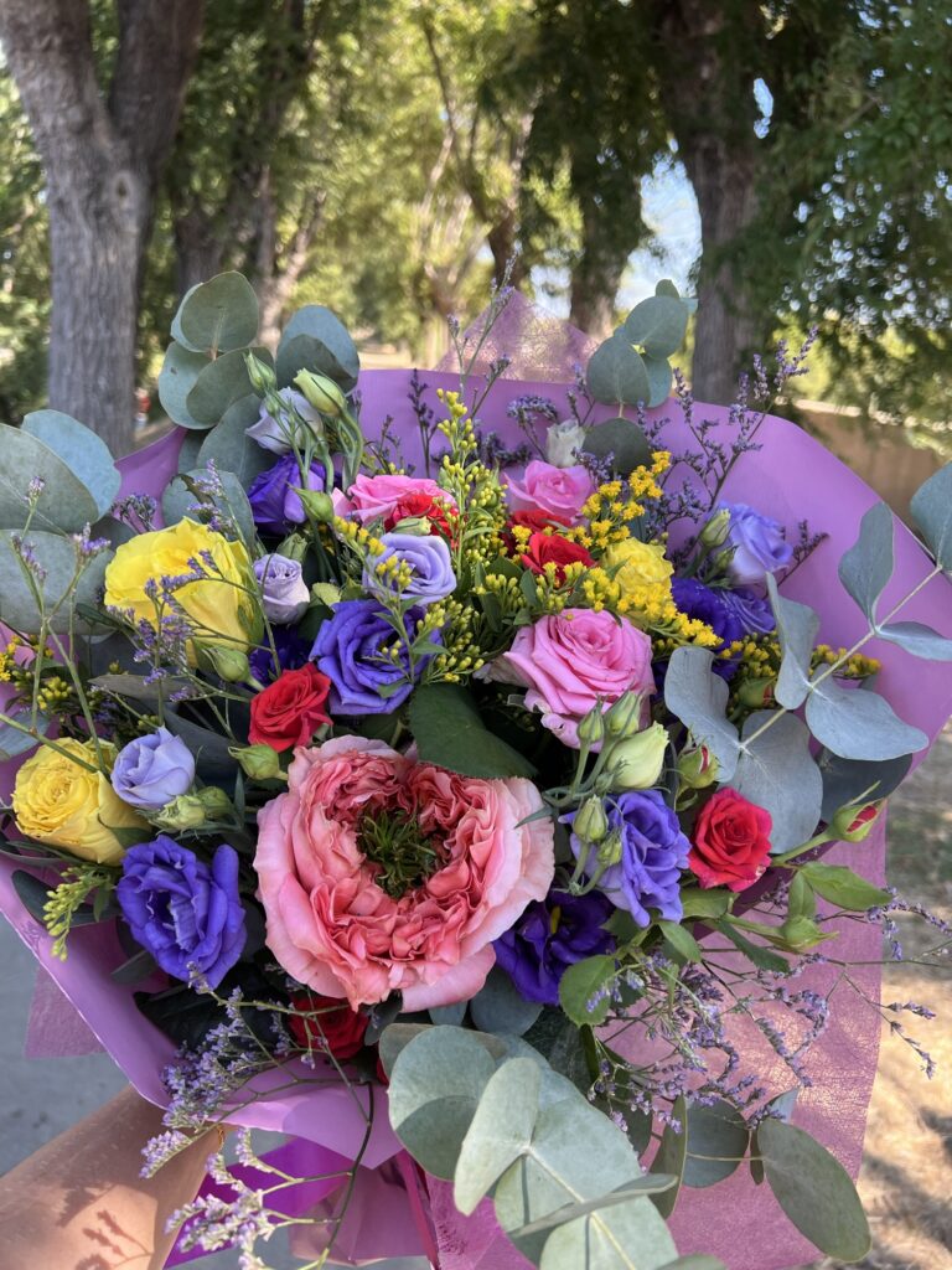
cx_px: 476
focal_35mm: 26
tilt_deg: -16.9
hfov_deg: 53.1
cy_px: 635
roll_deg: -4.0
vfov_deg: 67.3
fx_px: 953
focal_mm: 5.7
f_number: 1.5
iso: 50
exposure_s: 1/478
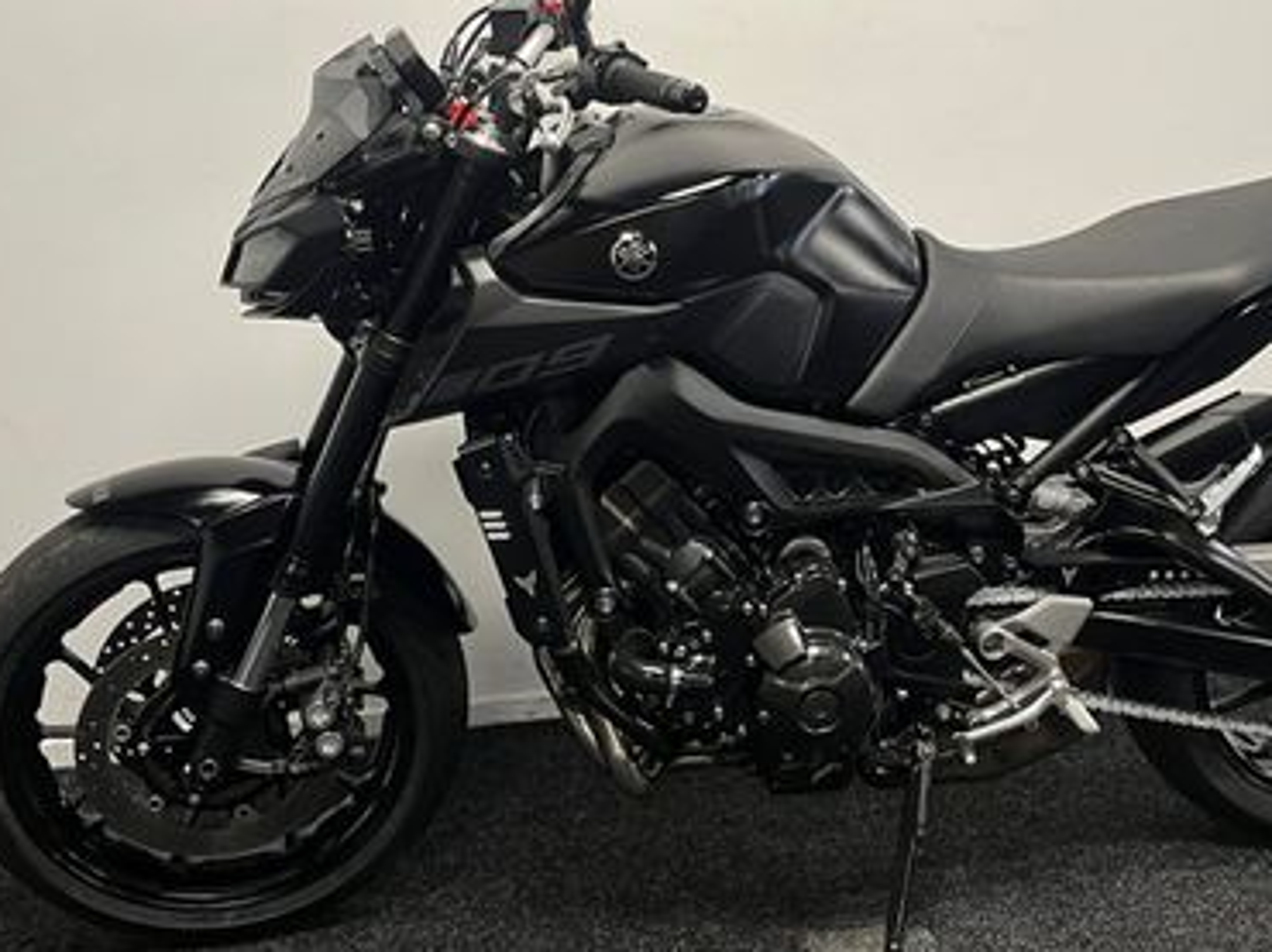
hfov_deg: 42.0
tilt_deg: -12.1
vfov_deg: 32.0
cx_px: 725
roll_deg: +0.5
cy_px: 378
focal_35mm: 45
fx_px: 1652
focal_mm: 5.1
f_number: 1.6
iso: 80
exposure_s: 1/50
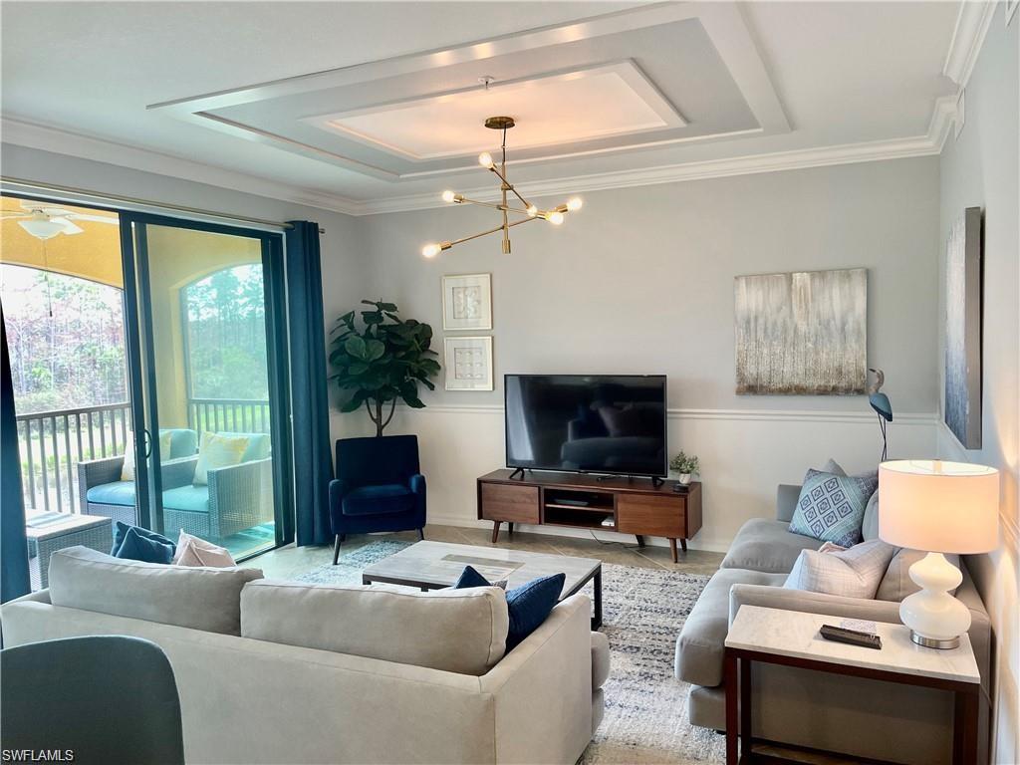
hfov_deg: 67.3
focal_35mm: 26
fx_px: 766
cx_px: 510
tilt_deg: -3.5
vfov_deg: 53.1
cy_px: 382
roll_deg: +2.5
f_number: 1.6
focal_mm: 4.2
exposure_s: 1/60
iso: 64
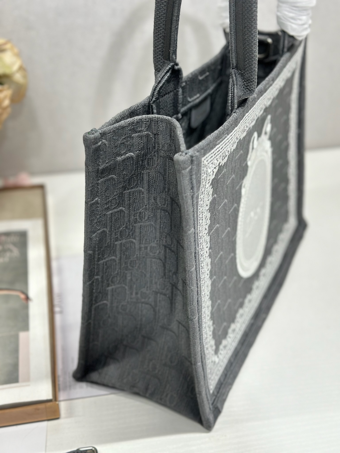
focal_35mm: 48
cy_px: 226
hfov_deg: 30.3
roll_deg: -1.6
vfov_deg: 39.7
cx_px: 170
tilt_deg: -34.4
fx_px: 629
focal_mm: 6.86
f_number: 1.78
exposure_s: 1/141
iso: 64
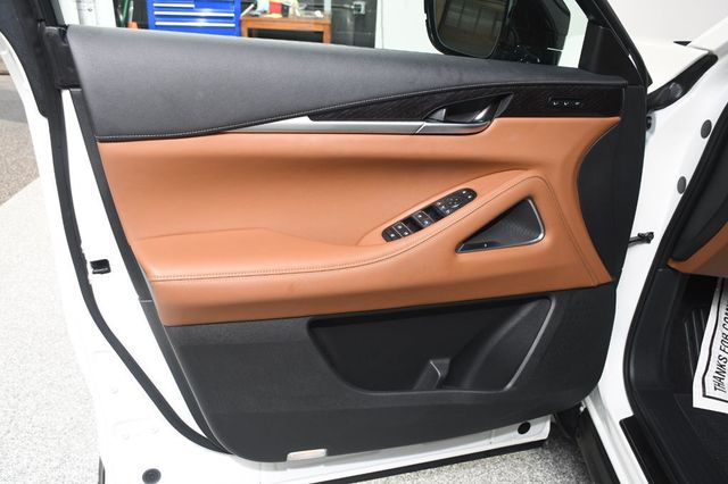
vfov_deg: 39.9
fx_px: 667
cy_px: 242
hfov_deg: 57.2
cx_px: 364
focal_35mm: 33
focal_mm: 22
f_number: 6.3
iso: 100
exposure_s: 1/160
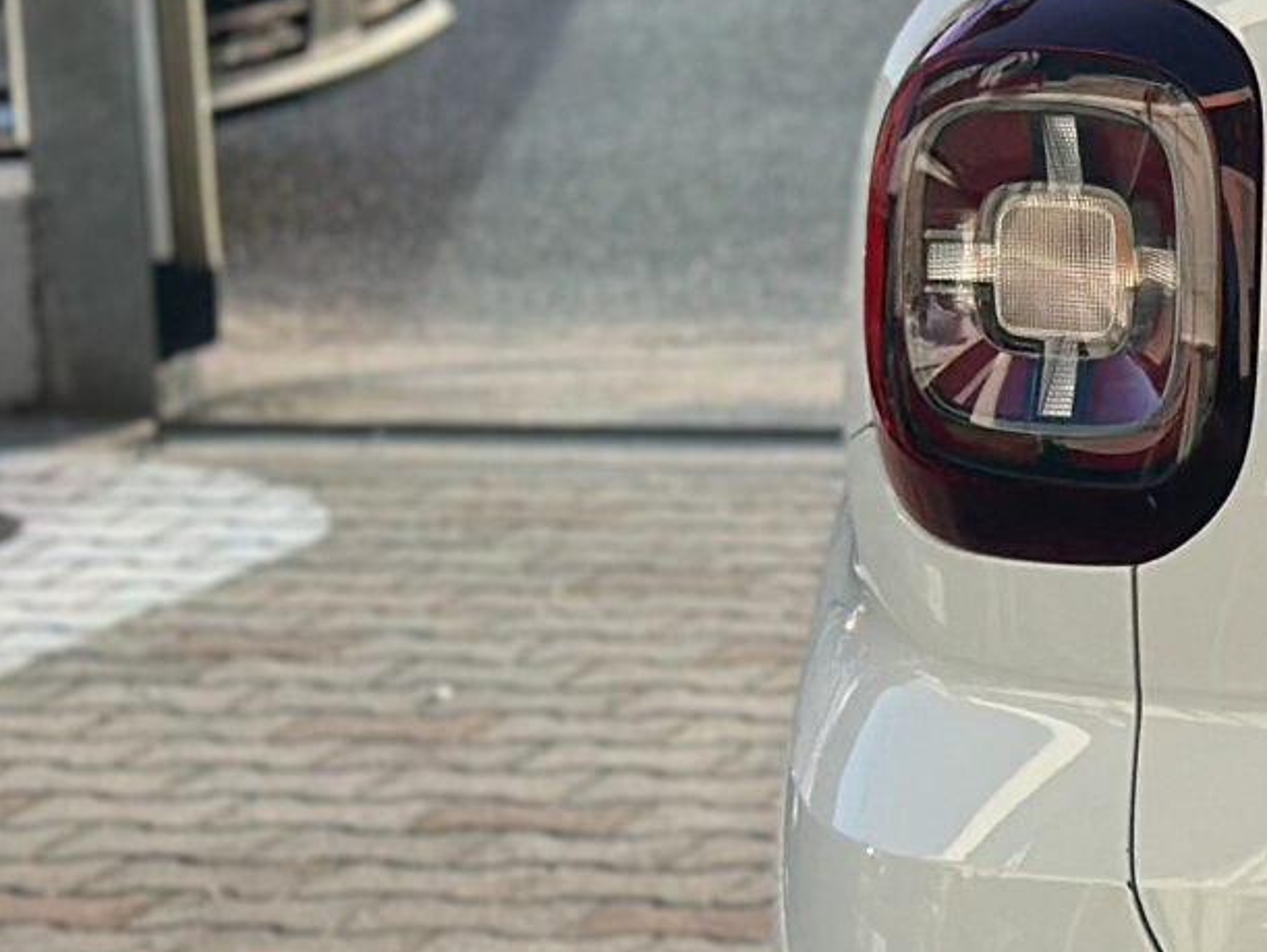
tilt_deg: -11.2
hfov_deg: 9.2
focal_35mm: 201
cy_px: 543
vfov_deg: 7.4
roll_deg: +0.1
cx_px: 2536
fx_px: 7361
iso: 100
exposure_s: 1/2070
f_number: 1.78
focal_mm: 6.86
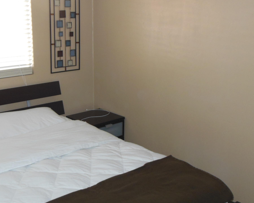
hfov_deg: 39.5
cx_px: 110
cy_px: 97
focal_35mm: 47
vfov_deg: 32.1
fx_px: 353
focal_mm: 5.2
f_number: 3.3
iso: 200
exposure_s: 1/25
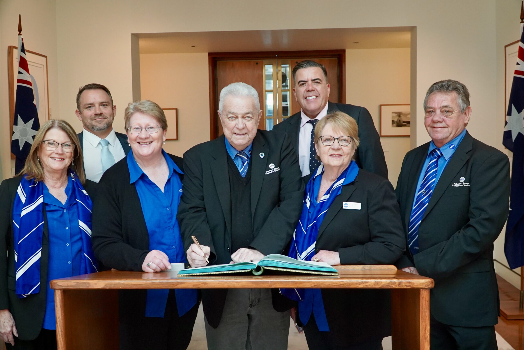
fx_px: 495
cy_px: 175
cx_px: 262
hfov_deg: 55.8
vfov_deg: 38.9
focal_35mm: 34
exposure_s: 1/160
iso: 2000
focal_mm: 23
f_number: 4
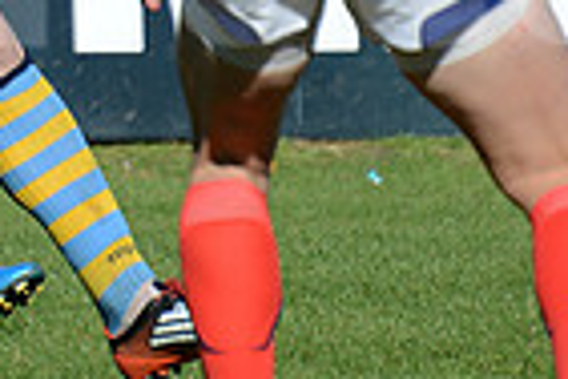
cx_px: -177
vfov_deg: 1.1
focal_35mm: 1233
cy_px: -91
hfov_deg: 1.7
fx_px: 19452
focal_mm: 300
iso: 320
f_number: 5.6
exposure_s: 1/1250
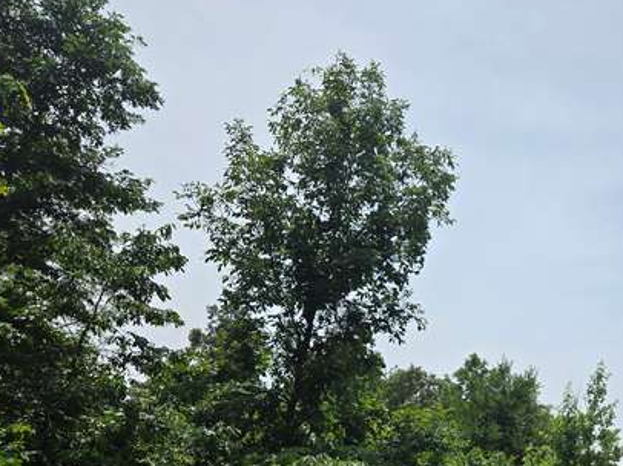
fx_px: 917
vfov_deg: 27.7
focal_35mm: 51
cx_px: 551
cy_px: 404
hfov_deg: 35.5
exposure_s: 1/3211
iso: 25
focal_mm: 5.4
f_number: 1.8
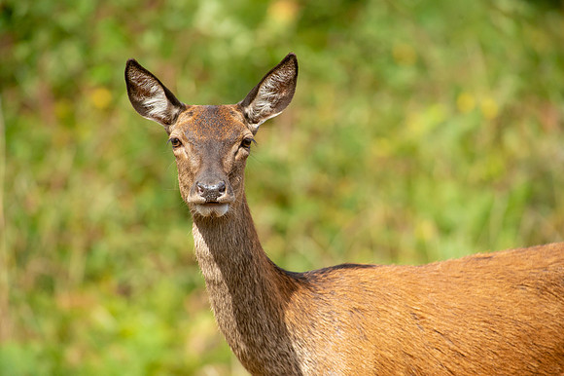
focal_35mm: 600
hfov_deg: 3.4
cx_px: 282
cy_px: 188
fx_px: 9394
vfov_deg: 2.3
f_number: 5.6
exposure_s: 1/4000
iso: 1400
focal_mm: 600
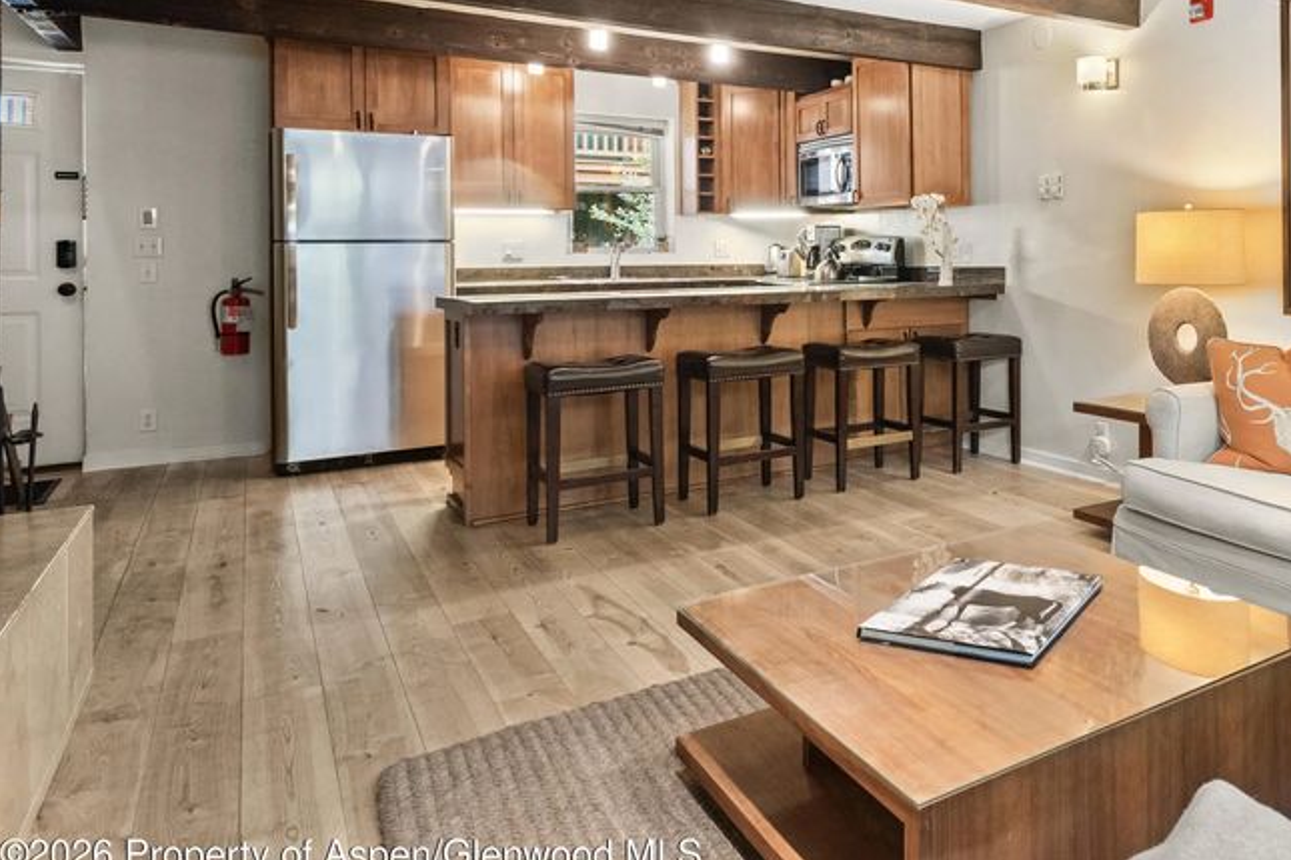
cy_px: 233
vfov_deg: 46.5
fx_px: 968
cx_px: 1021
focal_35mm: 27
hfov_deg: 62.1
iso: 1250
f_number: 7.1
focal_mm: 17
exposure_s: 1/6
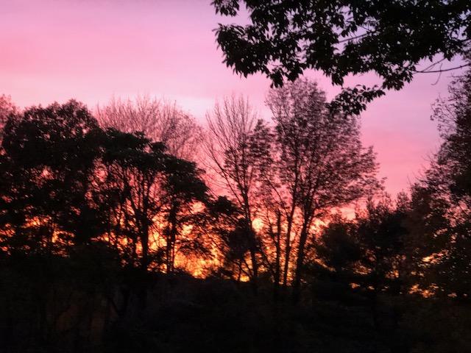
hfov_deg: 33.8
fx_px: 776
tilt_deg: +7.5
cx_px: 236
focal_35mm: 57
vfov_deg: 25.7
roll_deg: -3.8
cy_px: 176
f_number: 2.8
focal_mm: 6.6
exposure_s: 1/60
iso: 800
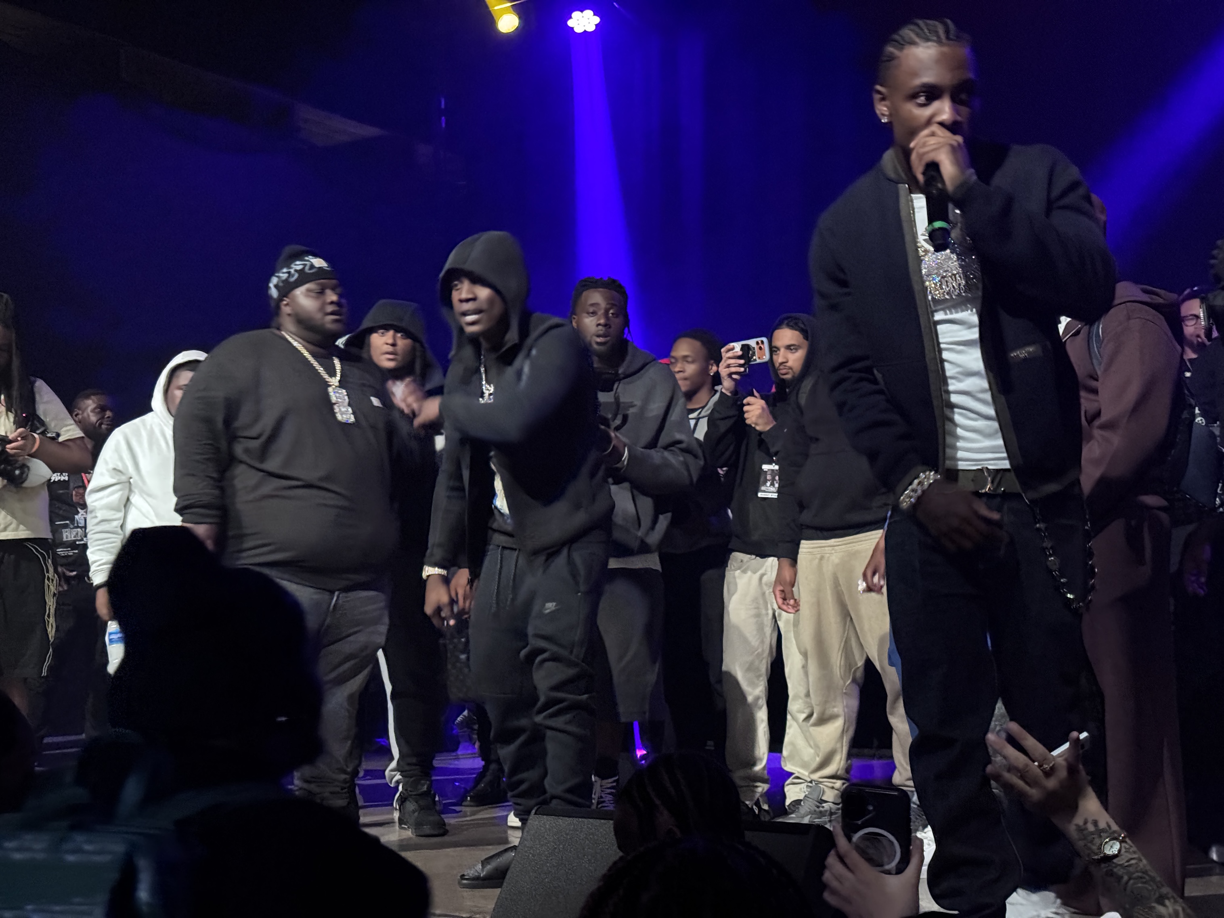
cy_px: 459
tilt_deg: +4.1
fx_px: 1697
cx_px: 612
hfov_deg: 39.7
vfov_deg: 30.3
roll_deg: +0.6
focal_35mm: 48
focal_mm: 6.76
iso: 800
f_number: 1.78
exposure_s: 1/23
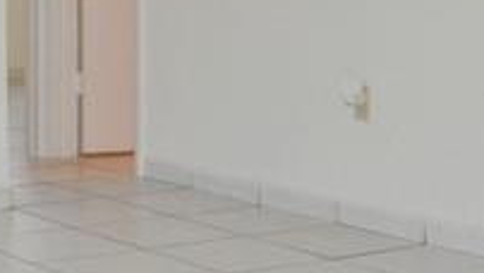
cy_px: -43
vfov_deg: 10.7
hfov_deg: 18.4
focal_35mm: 112
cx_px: -36
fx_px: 1439
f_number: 3.5
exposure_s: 1/60
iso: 800
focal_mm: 18
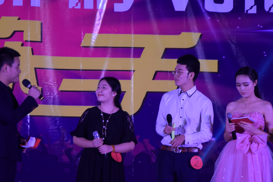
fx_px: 1637
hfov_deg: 9.5
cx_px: 162
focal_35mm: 216
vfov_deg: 6.4
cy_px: 140
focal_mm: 85
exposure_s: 1/125
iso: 1100
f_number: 5.6
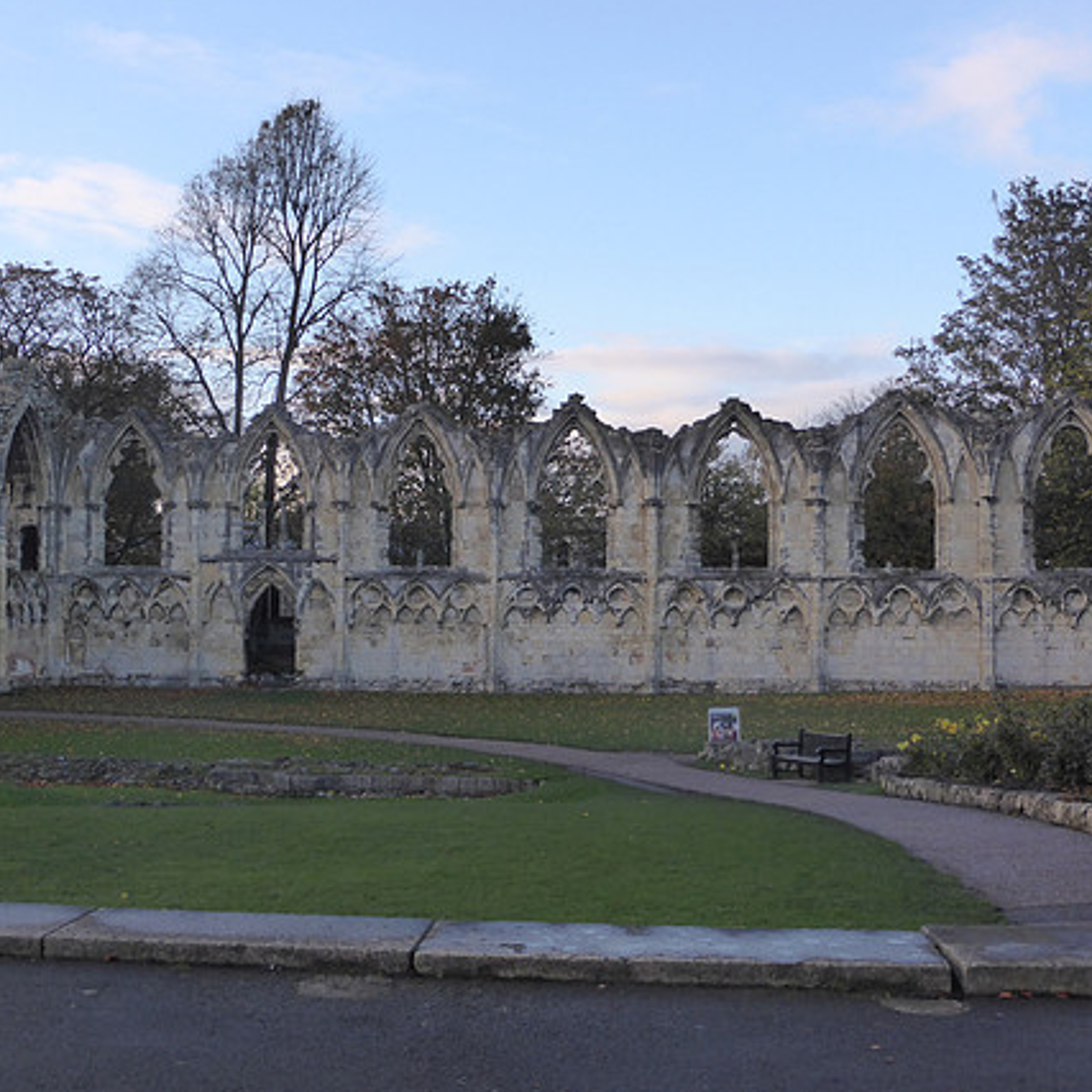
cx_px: 471
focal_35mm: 42
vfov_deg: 40.0
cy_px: 541
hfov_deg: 39.9
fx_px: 1499
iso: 200
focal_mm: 6.1
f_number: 3.7
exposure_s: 1/200
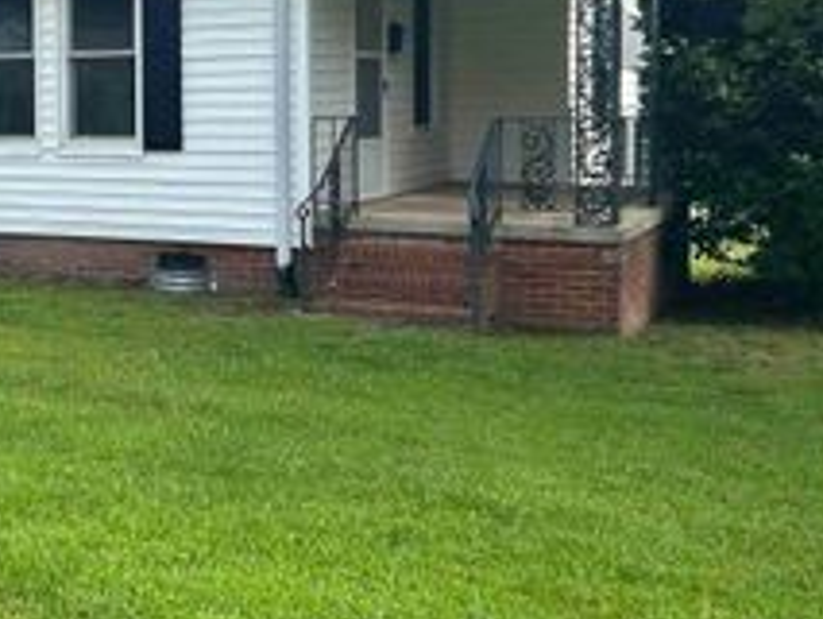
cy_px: 176
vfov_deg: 23.9
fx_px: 1451
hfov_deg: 30.4
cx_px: 100
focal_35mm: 61
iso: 50
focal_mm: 5.7
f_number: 1.5
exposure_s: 1/2353
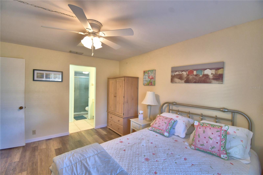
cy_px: 88
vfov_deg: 77.3
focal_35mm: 15
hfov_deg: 100.4
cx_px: 132
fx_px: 110
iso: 400
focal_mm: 10
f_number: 4.5
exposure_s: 1/40
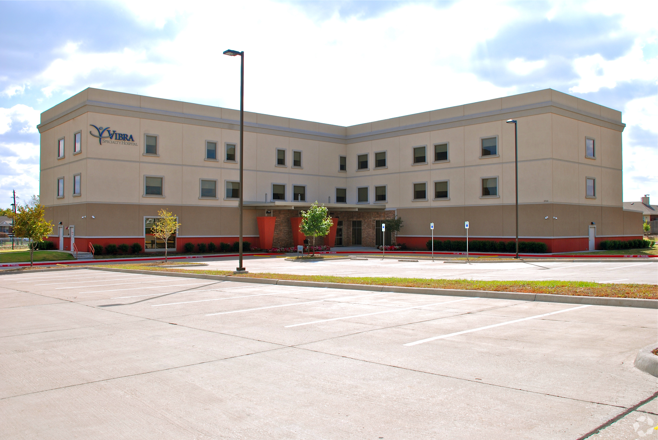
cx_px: 329
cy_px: 220
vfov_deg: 43.7
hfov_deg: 61.9
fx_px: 549
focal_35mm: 30
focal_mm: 20
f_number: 11
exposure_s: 1/80
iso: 100
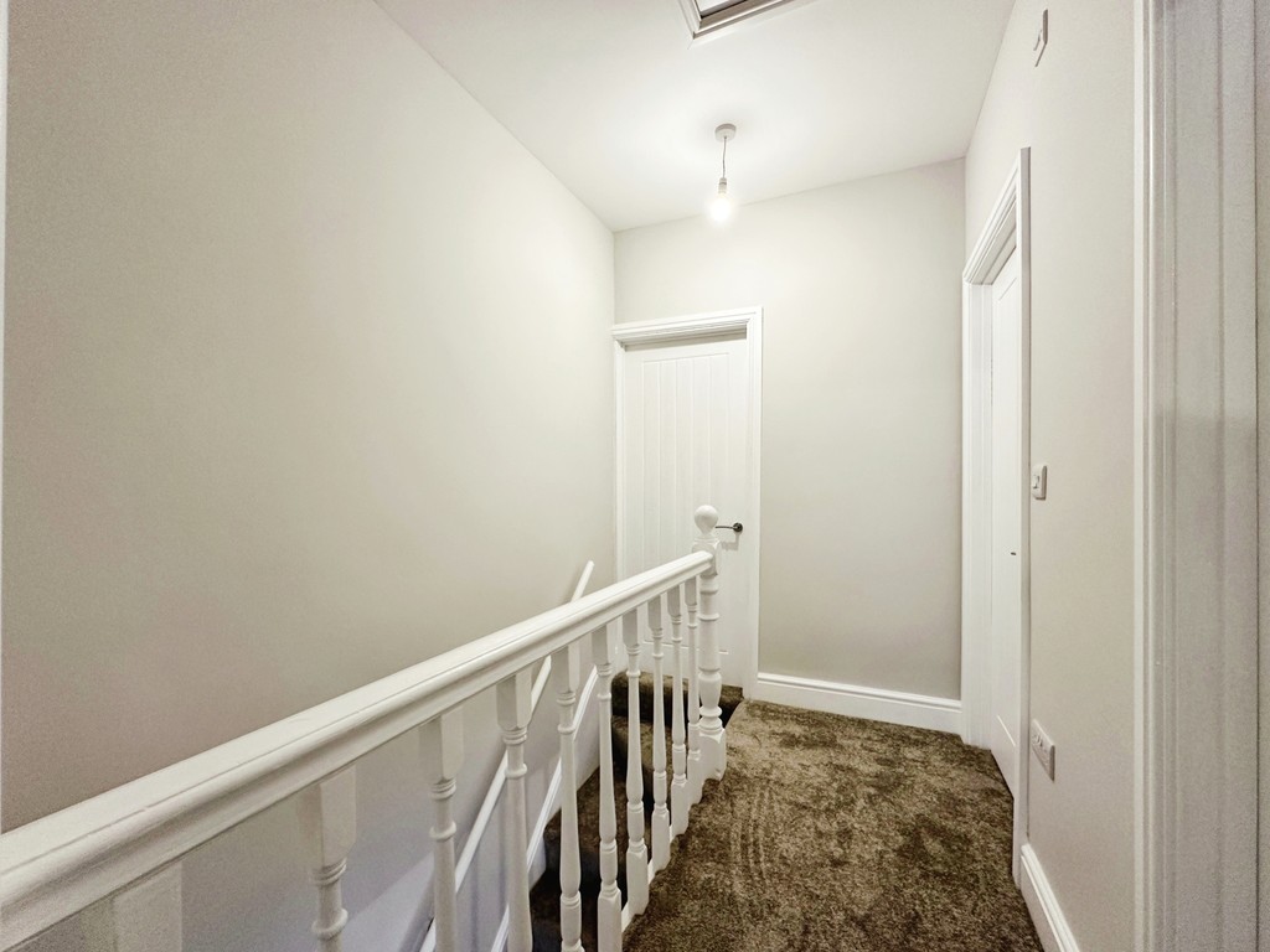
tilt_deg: +0.1
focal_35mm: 14
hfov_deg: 102.1
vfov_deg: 85.7
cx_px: 635
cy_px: 476
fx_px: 514
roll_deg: +0.4
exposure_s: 1/50
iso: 160
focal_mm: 2.22
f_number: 2.2
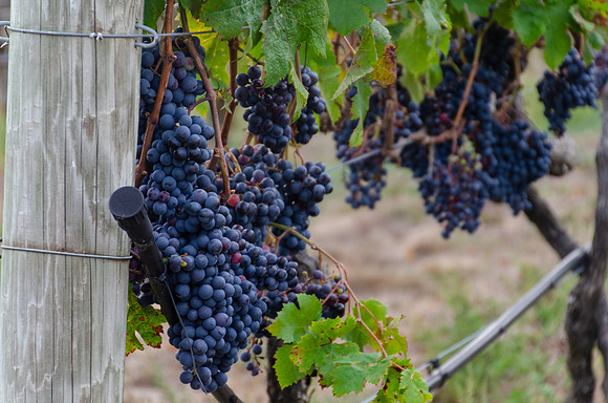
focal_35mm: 195
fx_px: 3286
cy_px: 202
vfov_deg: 7.0
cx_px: 304
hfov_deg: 10.6
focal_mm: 130
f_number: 6
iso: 200
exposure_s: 1/125
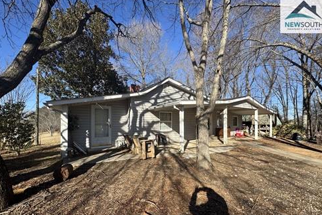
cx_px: 163
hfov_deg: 100.4
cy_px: 122
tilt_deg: -0.9
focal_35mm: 15
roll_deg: +1.0
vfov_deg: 77.0
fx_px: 134
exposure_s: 1/1063
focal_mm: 2.22
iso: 50
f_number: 2.2
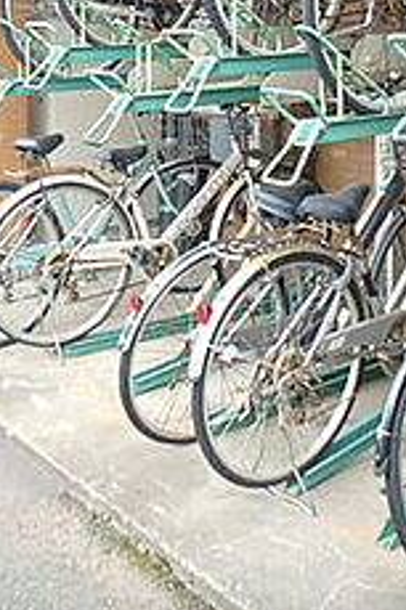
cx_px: 279
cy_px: 19
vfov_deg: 32.6
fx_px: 966
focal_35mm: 57
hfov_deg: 23.6
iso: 125
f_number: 3.5
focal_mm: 3.7
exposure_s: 1/100
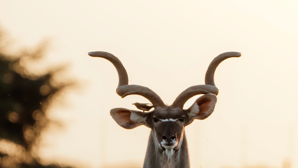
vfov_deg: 0.7
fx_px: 14578
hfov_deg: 1.2
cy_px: 178
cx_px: 177
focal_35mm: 1845
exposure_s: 1/320
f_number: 6.3
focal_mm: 565
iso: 800
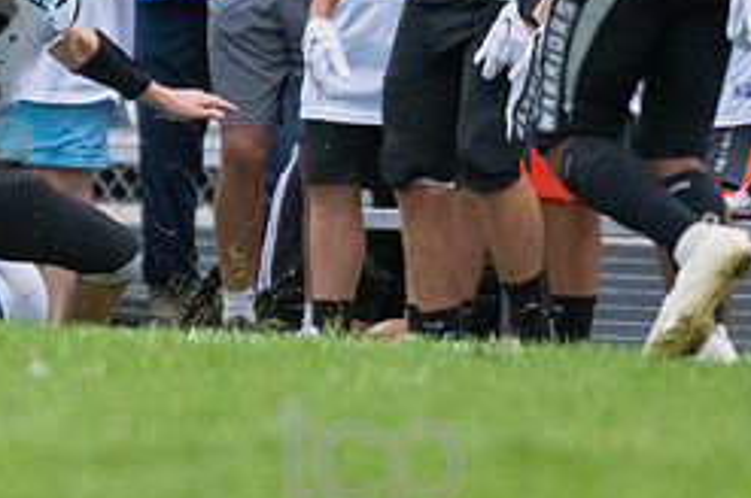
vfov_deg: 1.0
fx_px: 29334
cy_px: 79
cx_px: -58
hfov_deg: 1.5
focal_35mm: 1408
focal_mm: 400
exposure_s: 1/2000
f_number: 5.6
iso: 6400
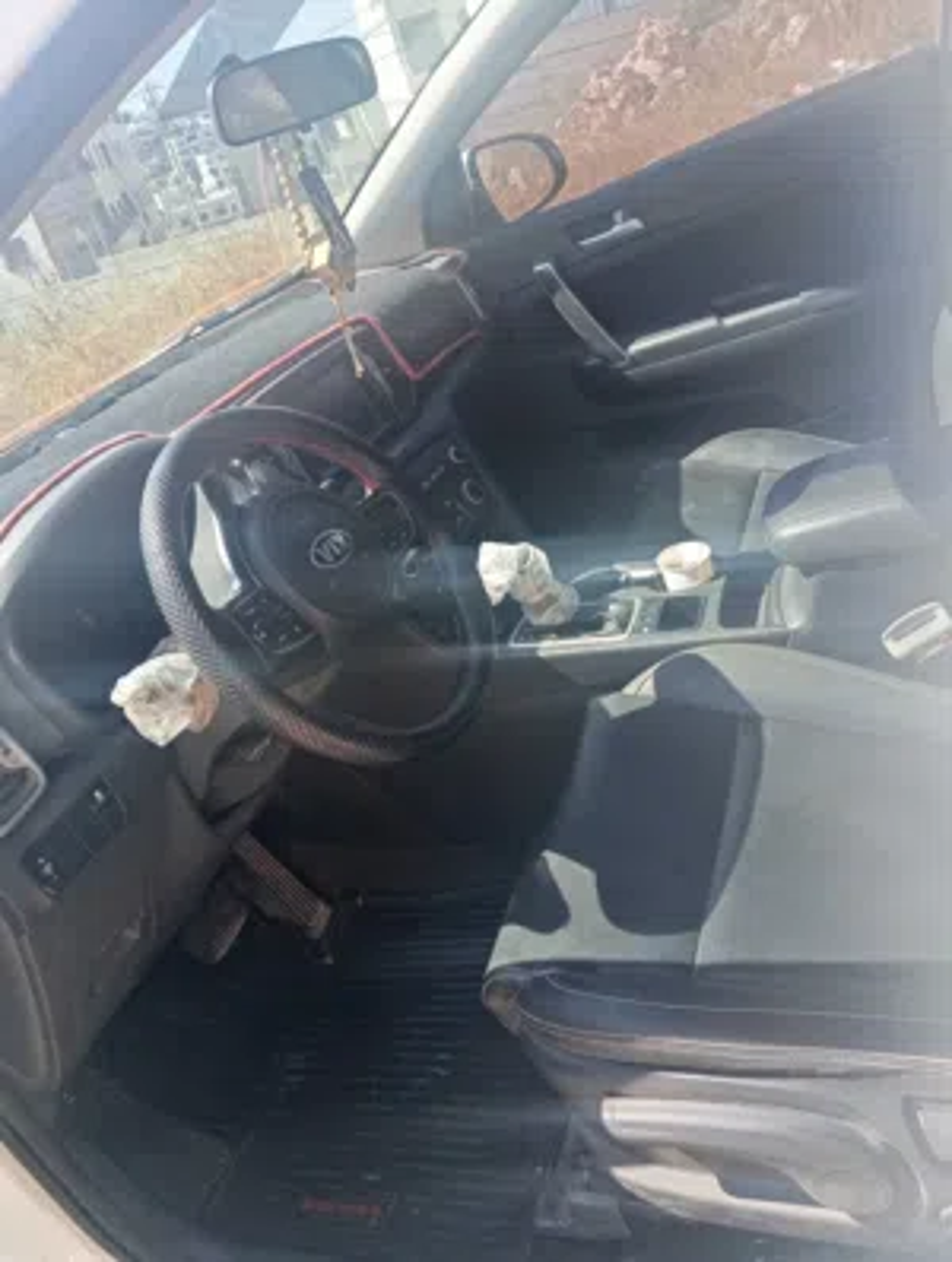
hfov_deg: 49.9
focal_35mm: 28
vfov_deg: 63.4
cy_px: 631
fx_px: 1023
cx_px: 476
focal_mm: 4.22
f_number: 1.8
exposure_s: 1/118
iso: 112
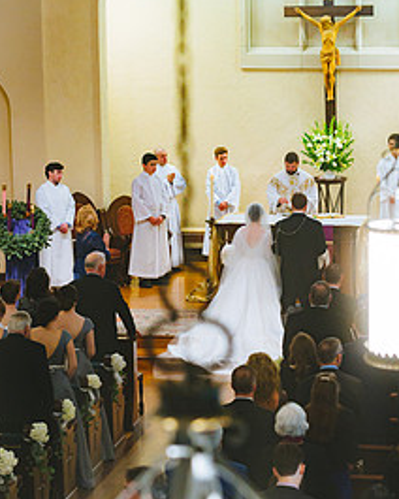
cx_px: 276
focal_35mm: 124
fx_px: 1830
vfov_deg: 15.5
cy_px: 235
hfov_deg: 12.4
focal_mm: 78
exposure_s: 1/200
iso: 3200
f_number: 2.8
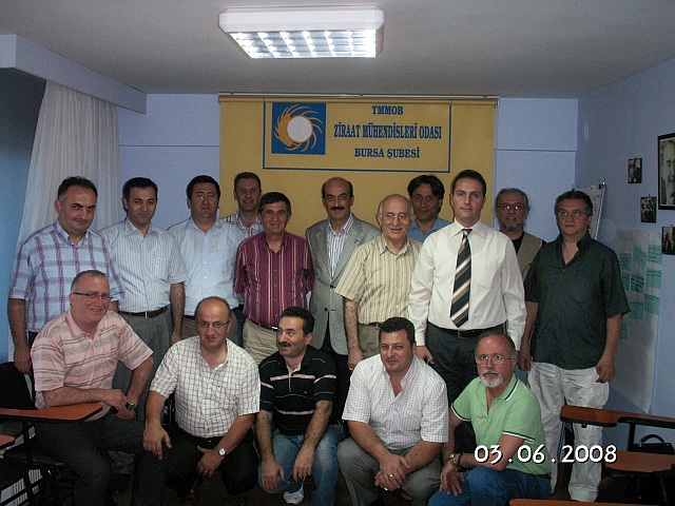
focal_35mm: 37
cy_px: 253
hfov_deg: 50.1
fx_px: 721
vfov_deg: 38.7
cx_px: 338
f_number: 3.5
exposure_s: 1/40
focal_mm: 7.7
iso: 160
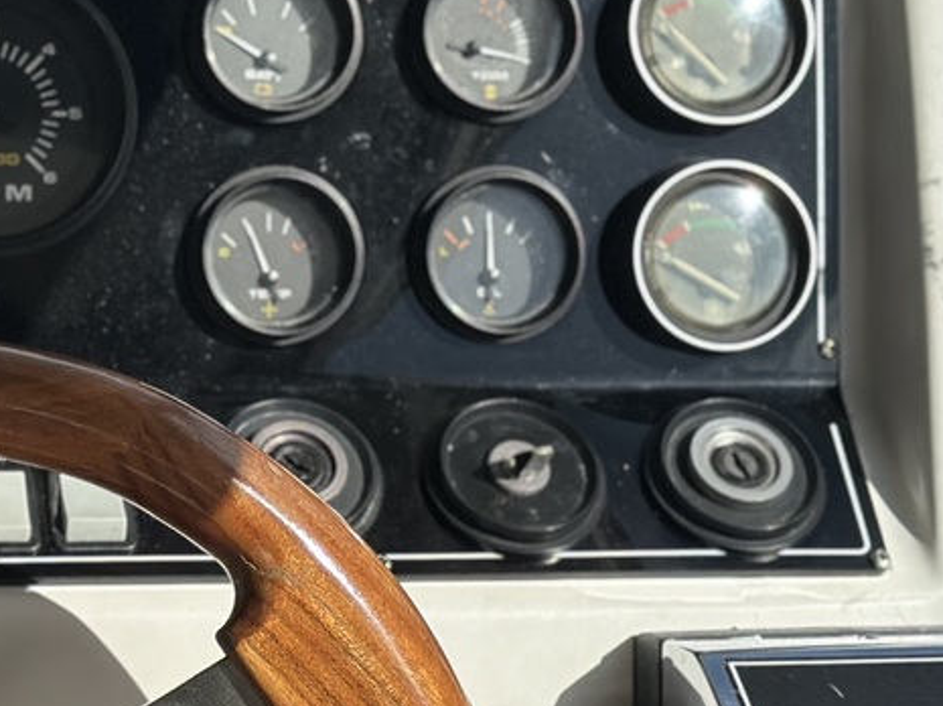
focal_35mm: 124
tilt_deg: -28.0
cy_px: 316
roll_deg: -3.6
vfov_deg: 11.9
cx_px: -91
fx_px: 3375
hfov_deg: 15.5
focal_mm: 6.86
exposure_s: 1/8197
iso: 100
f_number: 1.78
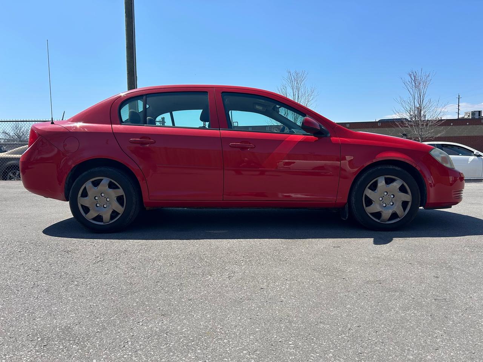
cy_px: 181
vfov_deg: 53.1
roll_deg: +1.5
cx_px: 242
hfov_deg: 67.3
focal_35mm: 26
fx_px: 363
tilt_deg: -4.7
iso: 50
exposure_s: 1/3968
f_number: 1.5
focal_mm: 5.7
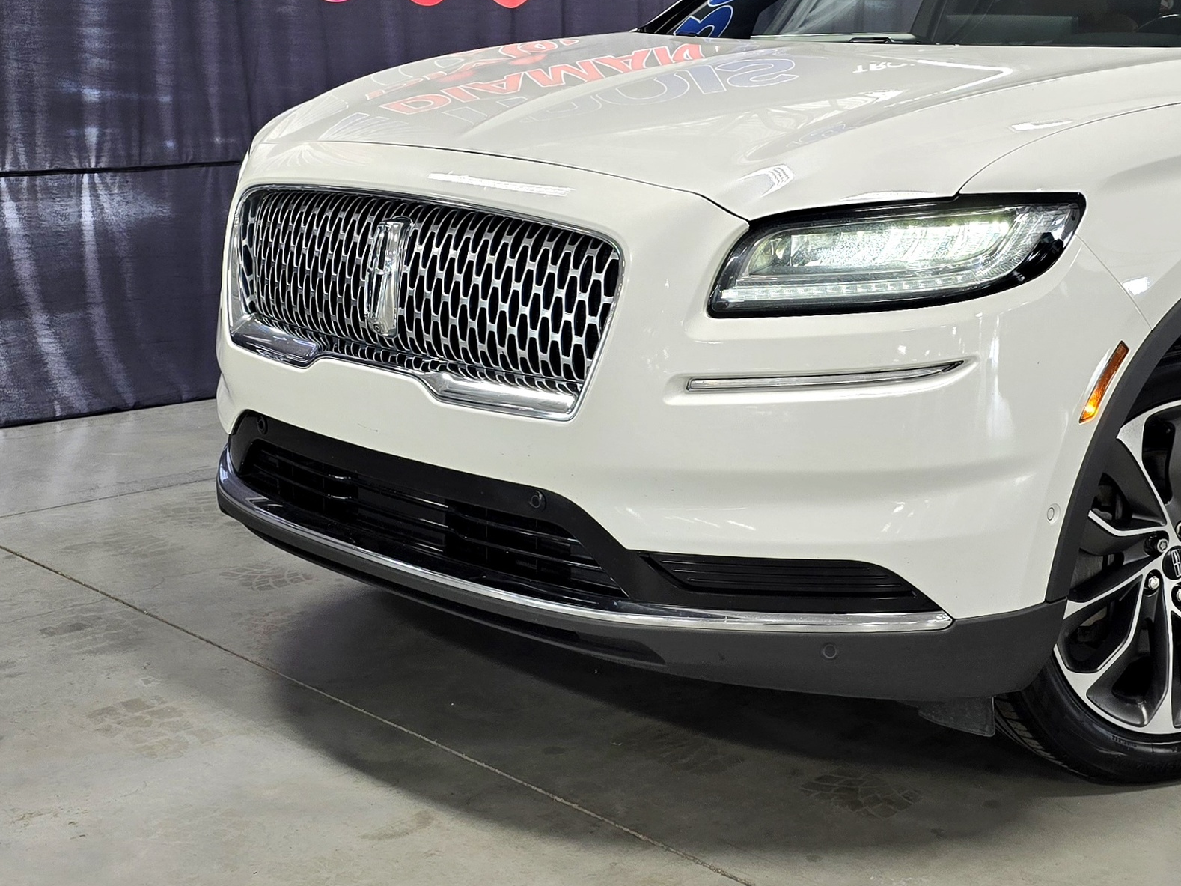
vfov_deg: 32.9
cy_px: 116
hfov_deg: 44.4
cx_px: 743
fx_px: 1433
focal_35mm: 42
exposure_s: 1/120
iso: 80
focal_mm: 6.3
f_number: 1.7
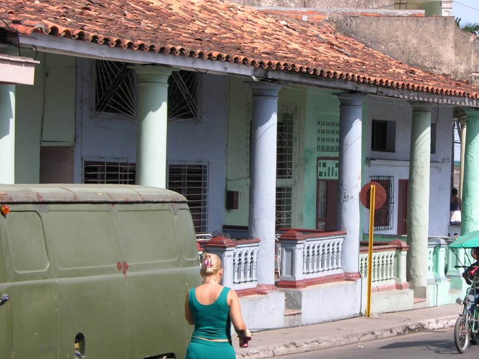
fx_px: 1563
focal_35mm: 113
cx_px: 291
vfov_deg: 13.1
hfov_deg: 17.4
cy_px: 214
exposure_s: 1/259
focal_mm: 21
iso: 50
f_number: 4.4
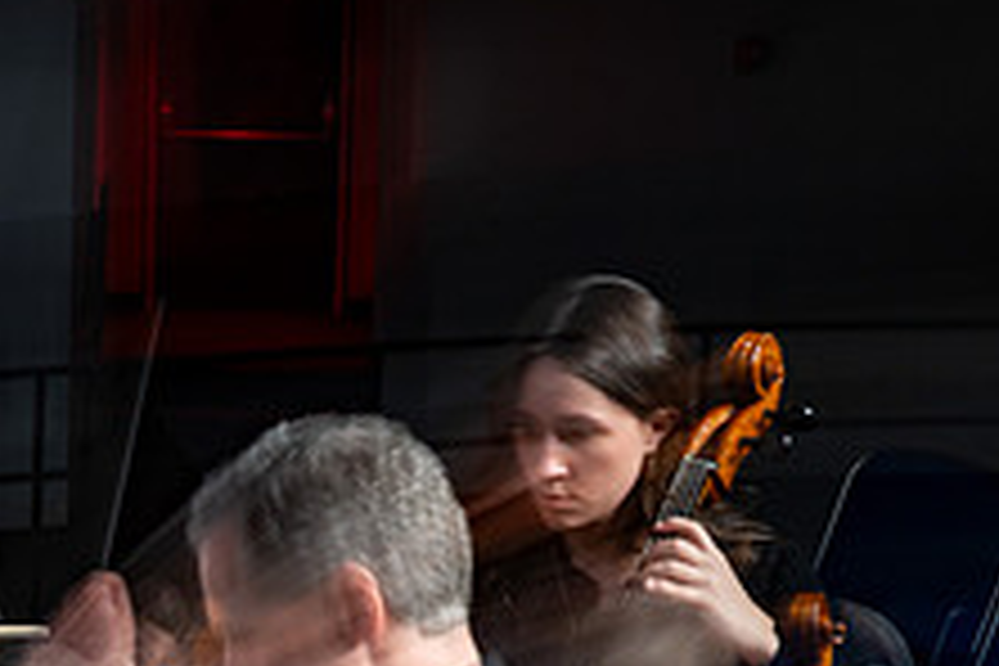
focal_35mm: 183
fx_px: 5078
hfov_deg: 11.1
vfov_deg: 7.4
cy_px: 839
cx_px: -140
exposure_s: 1
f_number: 13
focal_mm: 70
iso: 100
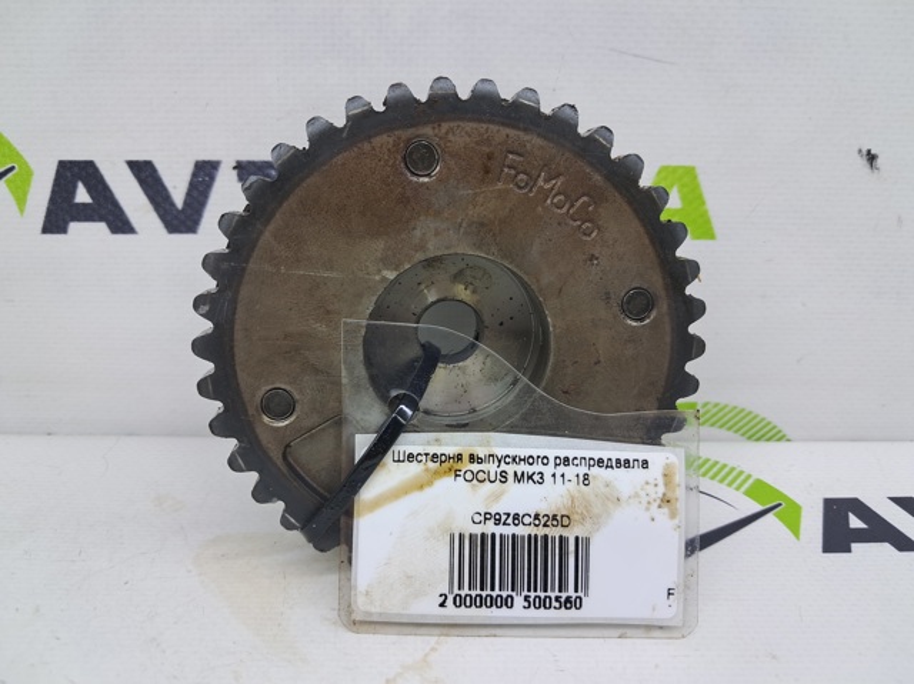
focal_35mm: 27
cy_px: 342
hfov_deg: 65.4
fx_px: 712
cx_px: 457
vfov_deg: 51.3
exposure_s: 1/60
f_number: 1.8
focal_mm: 4
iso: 50
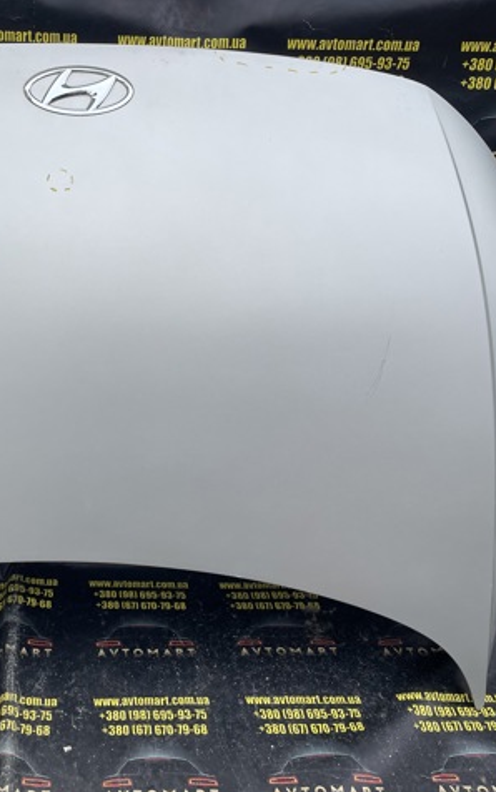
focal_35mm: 37
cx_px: 75
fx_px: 799
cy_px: 397
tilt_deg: -24.1
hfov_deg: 33.1
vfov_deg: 52.7
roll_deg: -0.7
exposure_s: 1/1949
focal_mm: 4.2
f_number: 1.6
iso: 32
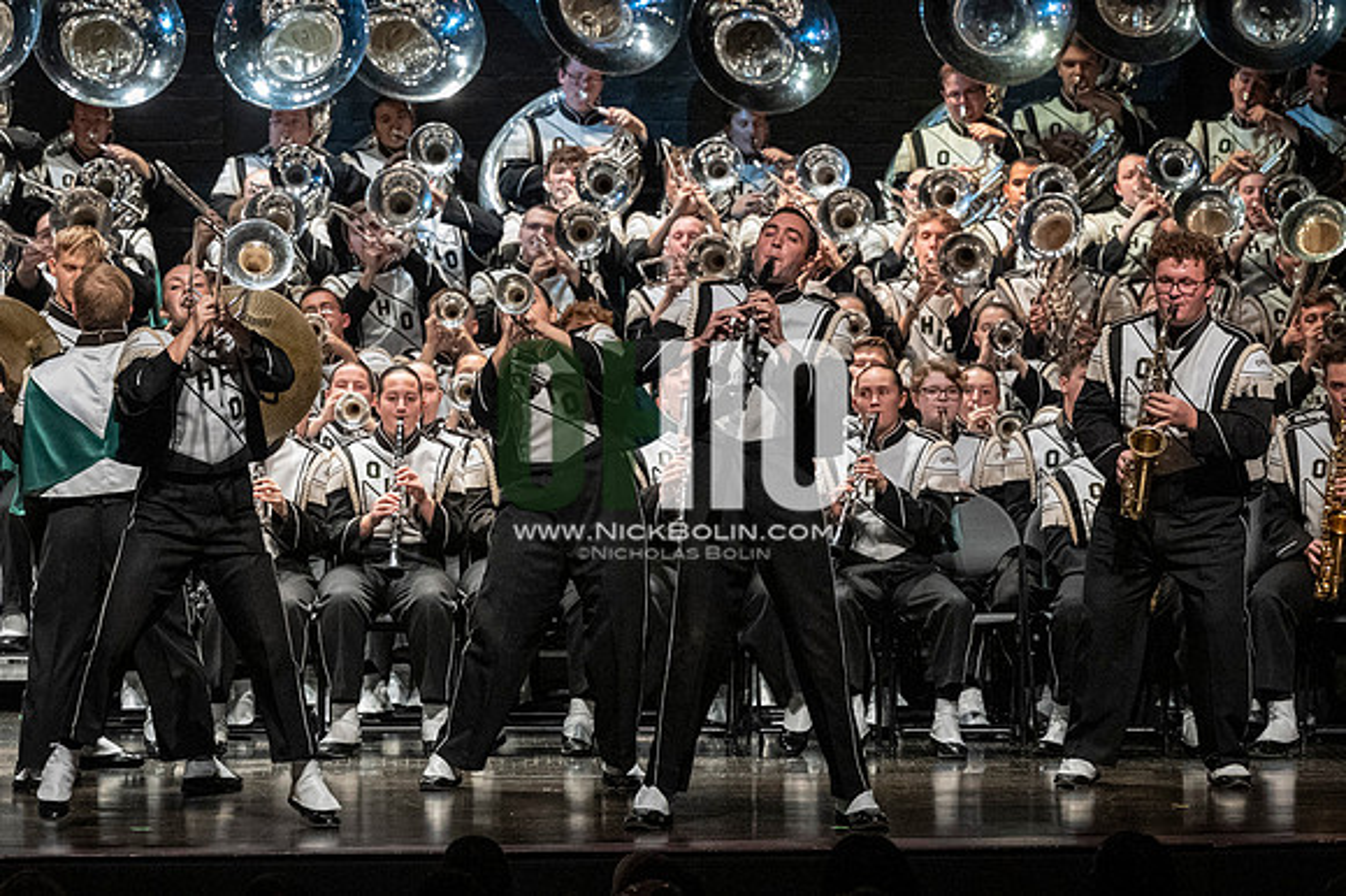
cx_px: 673
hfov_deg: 9.2
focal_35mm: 225
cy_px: 448
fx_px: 8407
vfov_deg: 6.1
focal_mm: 150
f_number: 4
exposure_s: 1/500
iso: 4000
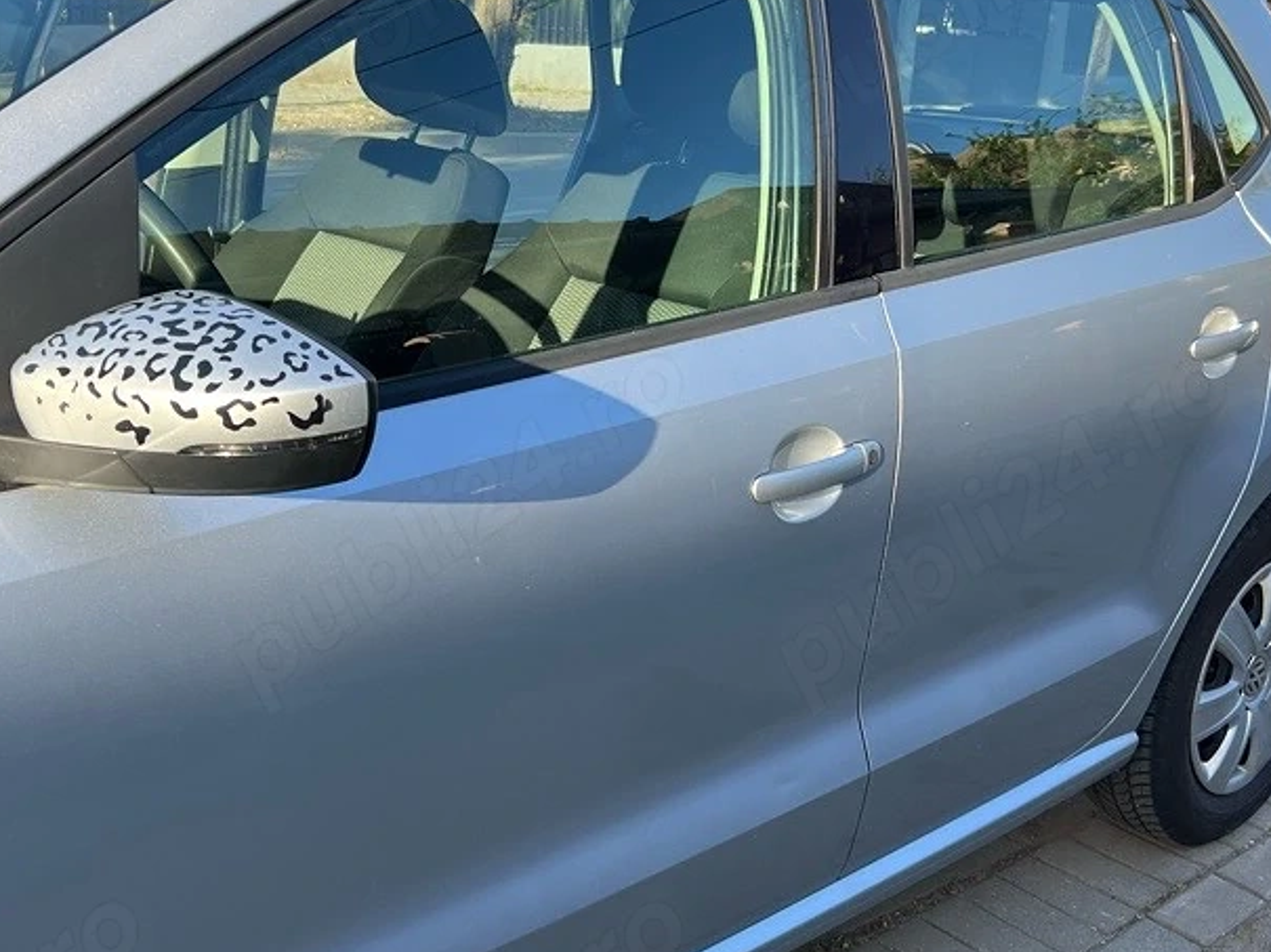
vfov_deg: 33.5
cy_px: 538
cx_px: 597
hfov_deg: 43.9
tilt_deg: -19.3
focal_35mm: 43
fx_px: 1578
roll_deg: -5.5
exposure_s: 1/753
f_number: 1.5
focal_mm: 5.7
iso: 50
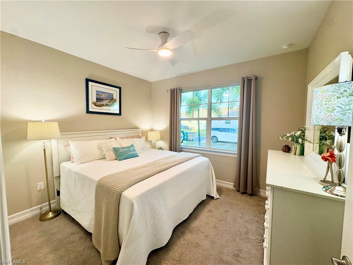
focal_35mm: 14
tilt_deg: -4.4
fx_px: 143
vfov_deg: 85.7
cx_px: 176
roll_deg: +0.4
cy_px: 132
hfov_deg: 102.1
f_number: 2.2
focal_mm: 2.22
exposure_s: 1/120
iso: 125
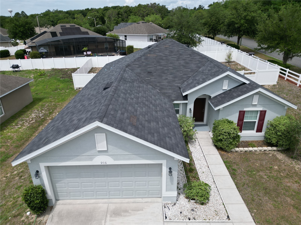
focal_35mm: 24
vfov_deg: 56.8
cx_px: 150
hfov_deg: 71.6
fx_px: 209
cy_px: 112
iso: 140
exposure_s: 1/4000
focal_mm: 6.72
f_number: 1.7
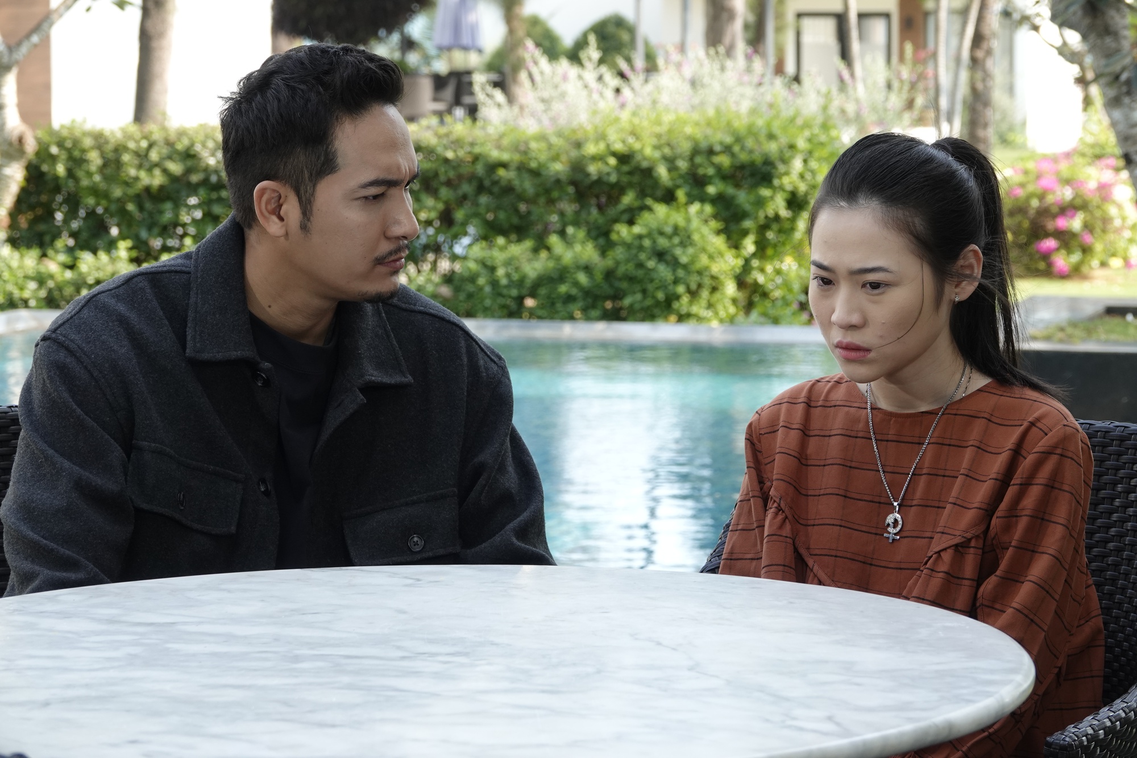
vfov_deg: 11.9
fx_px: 3632
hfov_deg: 17.8
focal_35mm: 115
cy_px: 379
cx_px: 568
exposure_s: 1/250
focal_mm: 42.08
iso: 250
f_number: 4
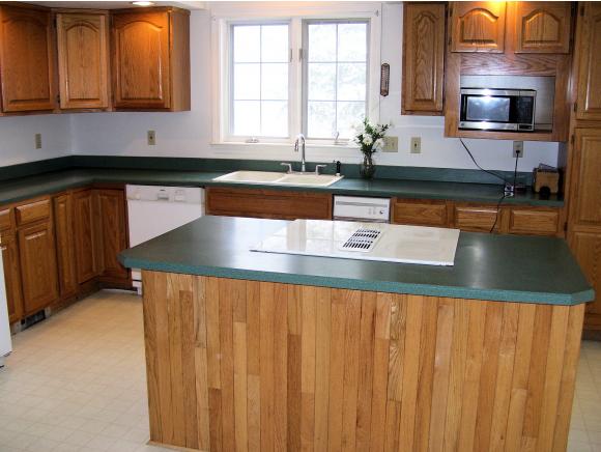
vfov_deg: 38.7
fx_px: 643
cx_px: 300
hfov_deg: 50.1
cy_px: 226
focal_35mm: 37
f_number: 2.7
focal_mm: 6
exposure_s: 1/60
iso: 125
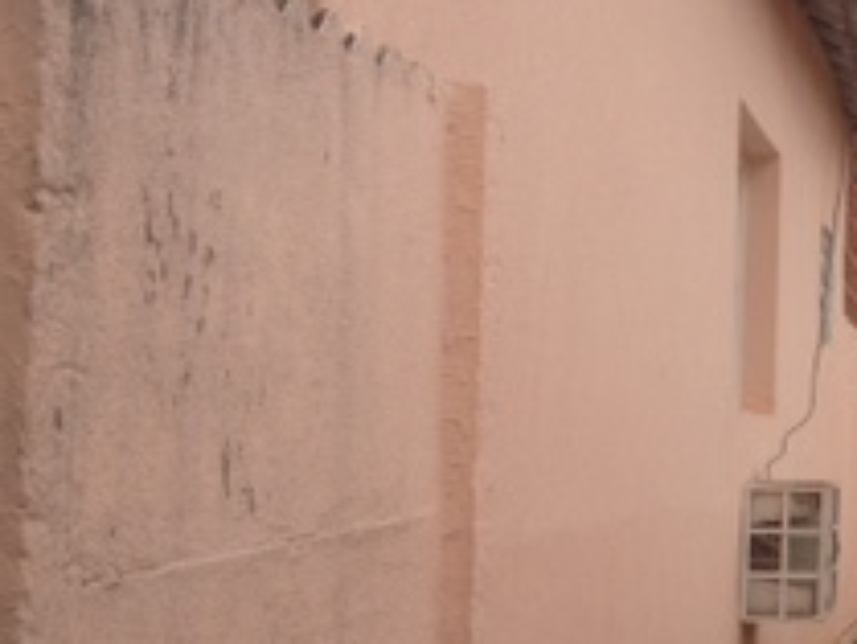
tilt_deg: -0.4
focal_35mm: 107
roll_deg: +0.9
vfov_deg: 13.8
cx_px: 1238
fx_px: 2651
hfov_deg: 16.9
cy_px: 414
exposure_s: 1/1416
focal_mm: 4.28
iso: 50
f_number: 2.4
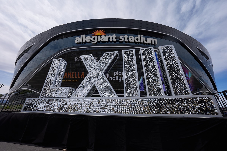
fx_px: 76
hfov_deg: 112.6
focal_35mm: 12
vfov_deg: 90.0
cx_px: 114
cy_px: 76
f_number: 5.6
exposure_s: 1/4000
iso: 400
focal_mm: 12
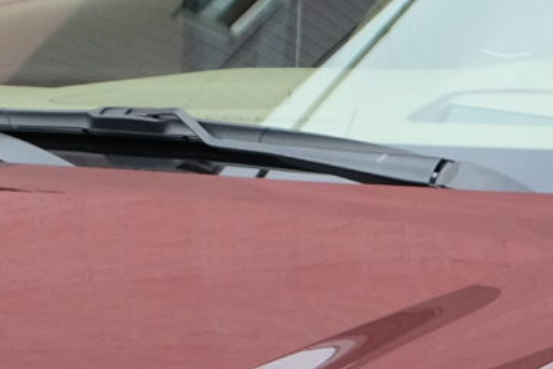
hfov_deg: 5.4
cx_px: 374
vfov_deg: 3.6
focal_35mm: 383
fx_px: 5888
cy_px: 532
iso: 400
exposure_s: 1/340
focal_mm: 37.4
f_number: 5.6
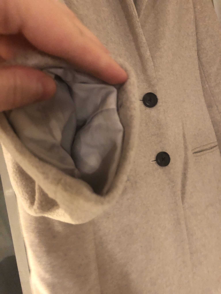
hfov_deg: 49.7
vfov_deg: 63.4
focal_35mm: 28
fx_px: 238
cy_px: 147
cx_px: 110
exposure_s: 1/4
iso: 100
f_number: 1.8
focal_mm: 3.99
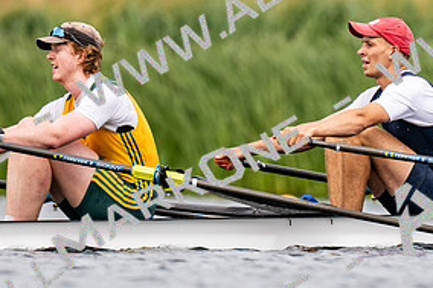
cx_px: 264
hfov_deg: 1.1
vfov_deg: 0.7
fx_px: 22105
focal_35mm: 1839
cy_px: 111
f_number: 4
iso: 280
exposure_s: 1/2500
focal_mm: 600
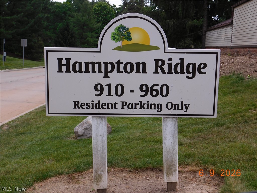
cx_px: 128
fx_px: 490
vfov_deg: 22.3
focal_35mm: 66
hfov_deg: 29.4
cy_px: 96
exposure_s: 1/800
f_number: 4.2
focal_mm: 11.7
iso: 125
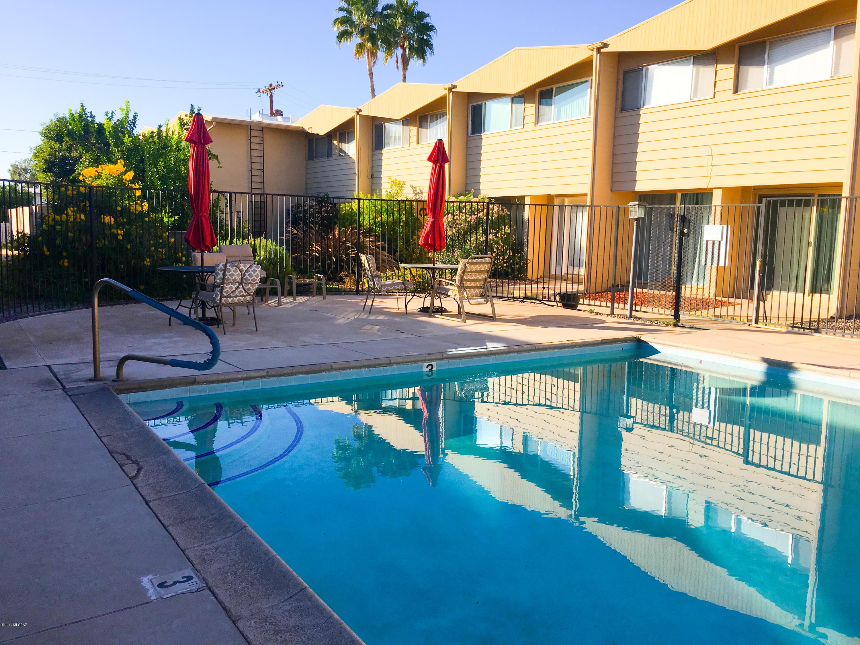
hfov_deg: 61.7
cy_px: 322
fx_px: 720
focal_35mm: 29
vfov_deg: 48.2
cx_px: 430
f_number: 2.2
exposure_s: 1/1350
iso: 25
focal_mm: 4.15
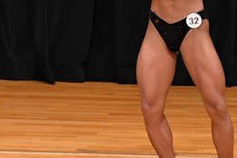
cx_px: 214
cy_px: -4
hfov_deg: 3.0
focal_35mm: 680
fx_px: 4479
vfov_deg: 2.0
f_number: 5.6
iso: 3200
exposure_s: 1/400
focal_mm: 150
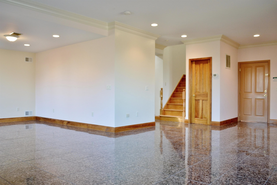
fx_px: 231
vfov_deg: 43.6
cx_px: 138
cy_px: 92
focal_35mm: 30
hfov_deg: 61.9
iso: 720
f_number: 4
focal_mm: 20
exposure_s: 1/60
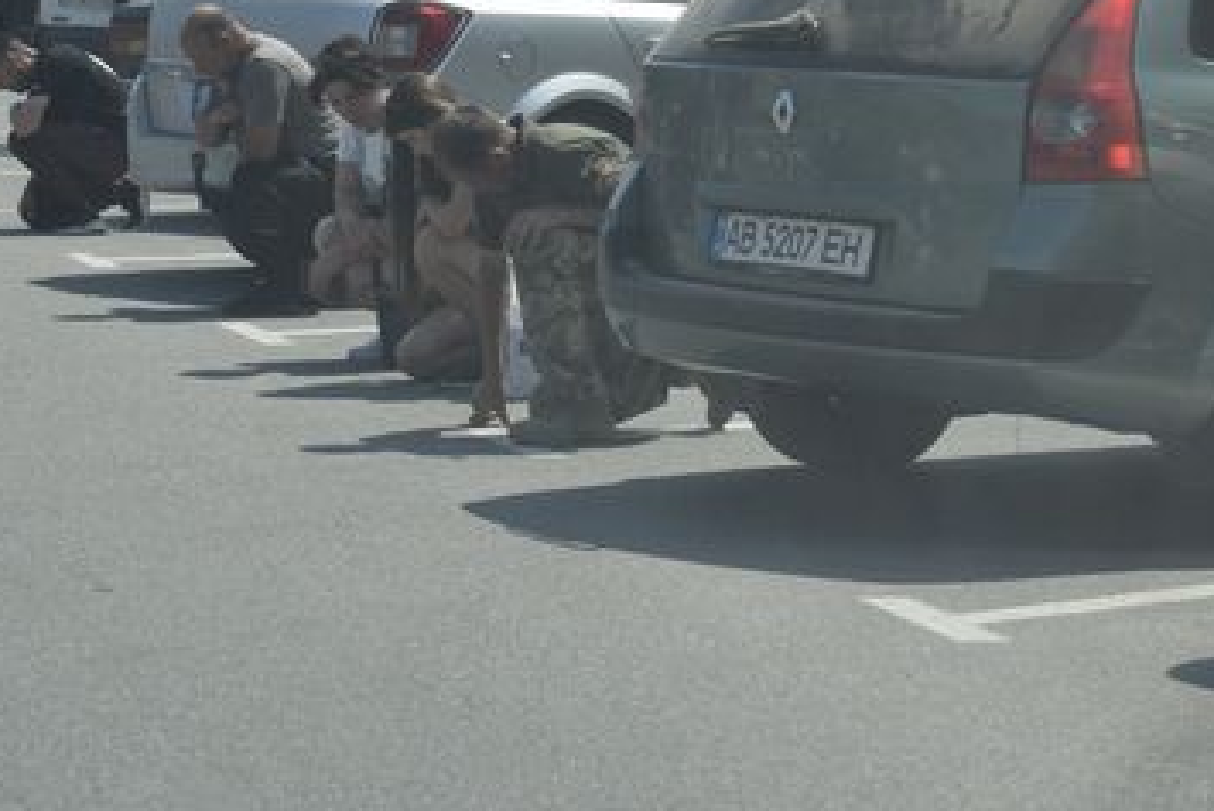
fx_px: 4487
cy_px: 53
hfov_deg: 15.2
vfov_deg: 10.3
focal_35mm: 133
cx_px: 109
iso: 200
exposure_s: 1/400
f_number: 10
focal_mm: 42
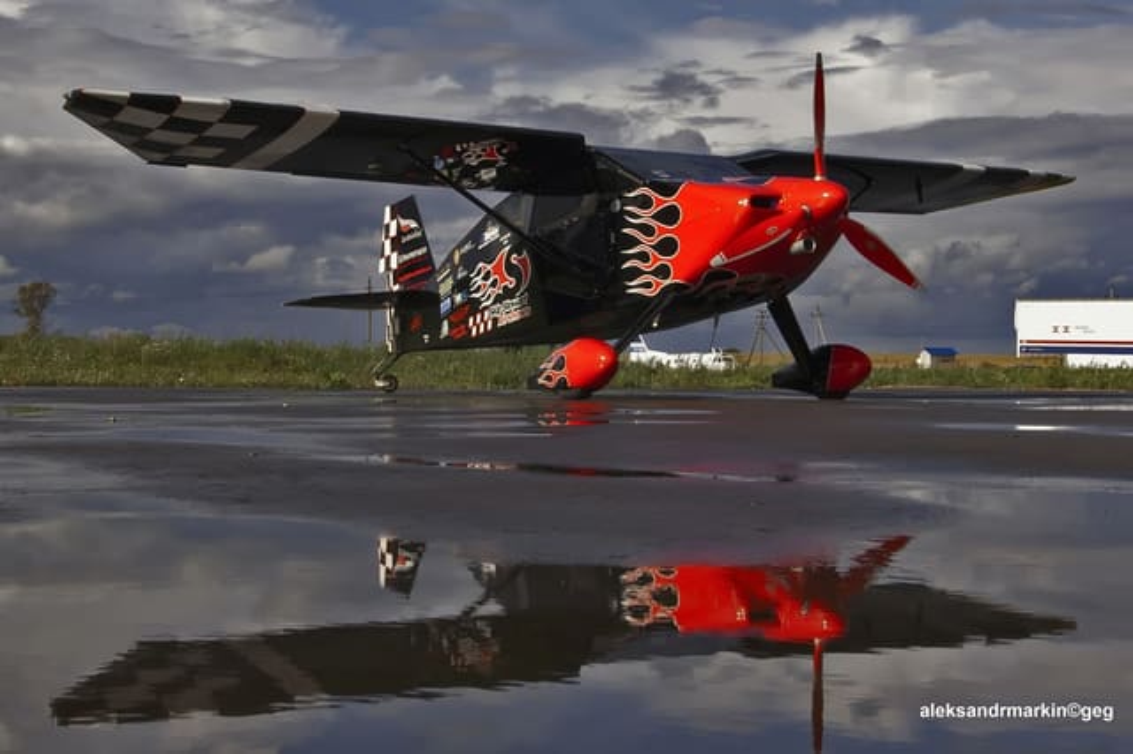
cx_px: 566
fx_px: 1038
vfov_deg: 39.9
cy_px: 377
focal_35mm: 33
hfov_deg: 57.2
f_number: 13
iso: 500
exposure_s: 1/350
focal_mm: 22
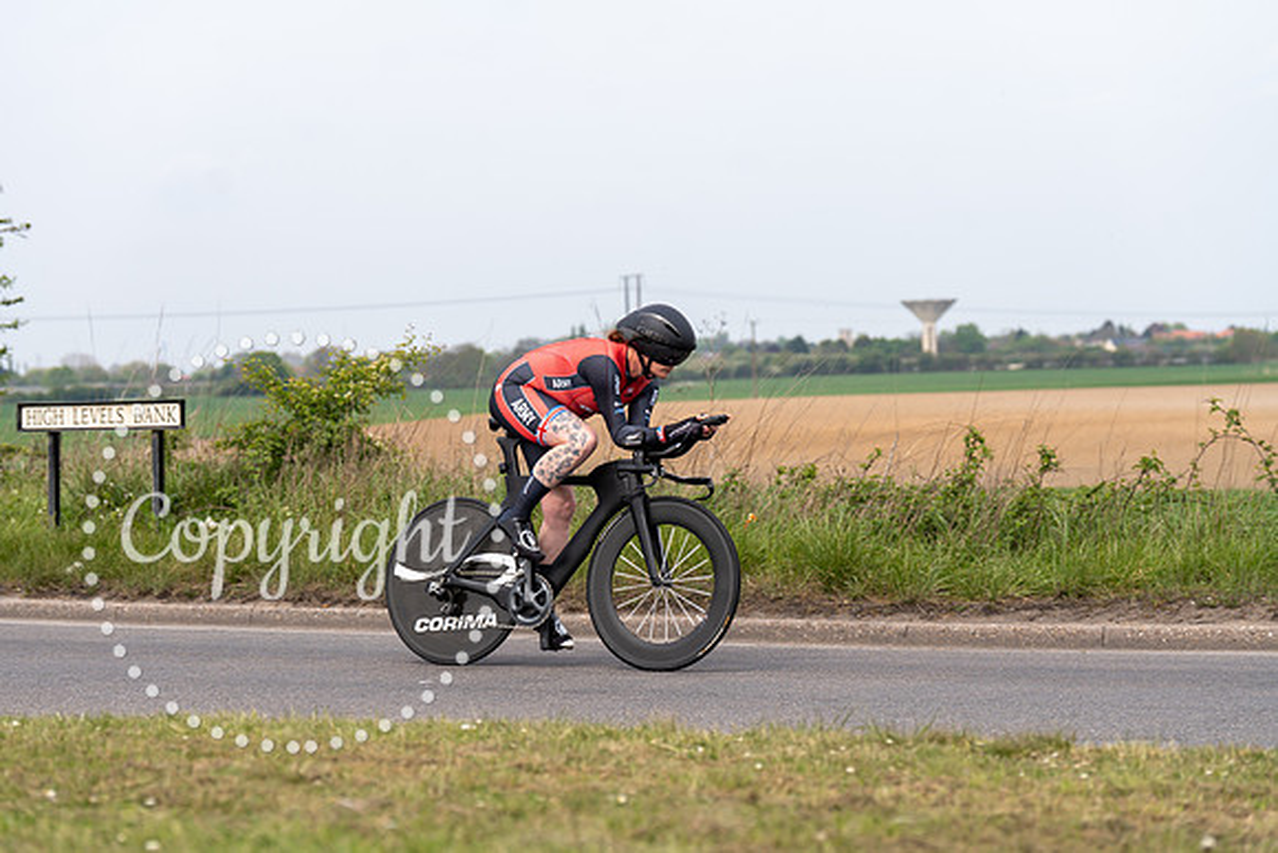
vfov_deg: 15.5
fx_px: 3125
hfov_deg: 23.1
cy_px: 426
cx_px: 639
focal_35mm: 88
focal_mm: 88
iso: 125
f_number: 4
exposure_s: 1/1000
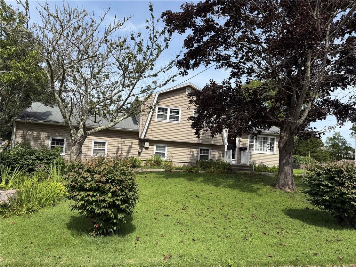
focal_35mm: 24
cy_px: 134
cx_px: 178
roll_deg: -4.5
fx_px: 247
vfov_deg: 56.8
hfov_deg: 71.6
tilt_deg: +5.2
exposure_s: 1/3953
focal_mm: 6.76
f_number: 1.78
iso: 80
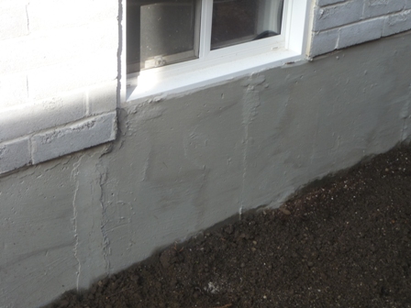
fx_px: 795
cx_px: 206
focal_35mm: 67
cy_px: 154
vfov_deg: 21.9
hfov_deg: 29.0
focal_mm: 11.3
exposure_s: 1/100
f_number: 4.5
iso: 100
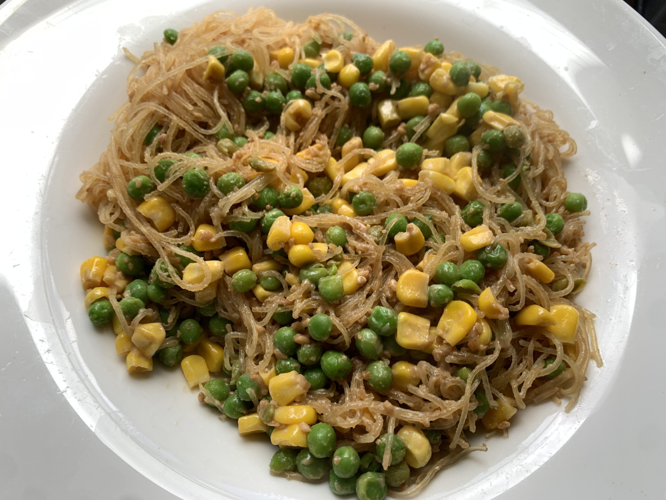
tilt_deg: -66.3
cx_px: 333
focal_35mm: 26
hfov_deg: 67.3
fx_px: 500
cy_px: 250
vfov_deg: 53.1
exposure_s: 1/121
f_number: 1.8
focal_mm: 4.25
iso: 25
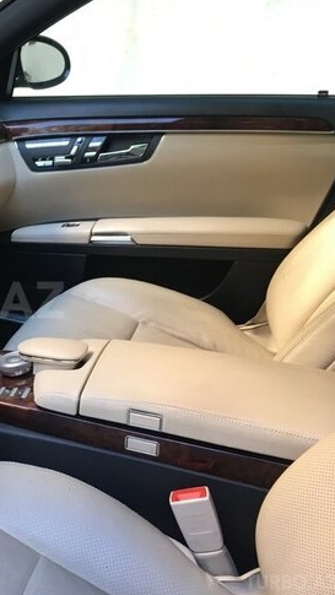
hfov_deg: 25.1
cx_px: -61
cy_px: 300
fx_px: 679
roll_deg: -3.0
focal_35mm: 43
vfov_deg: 47.3
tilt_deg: -18.7
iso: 40
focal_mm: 4.15
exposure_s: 1/33
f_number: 2.2
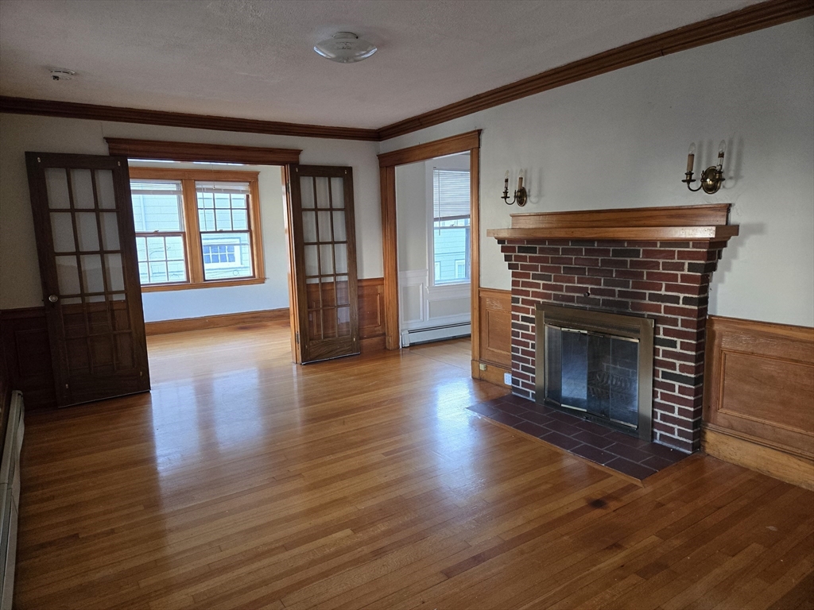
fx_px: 541
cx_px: 407
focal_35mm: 23
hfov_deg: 73.9
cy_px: 305
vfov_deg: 58.9
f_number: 1.8
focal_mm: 5.4
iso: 250
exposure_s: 1/120
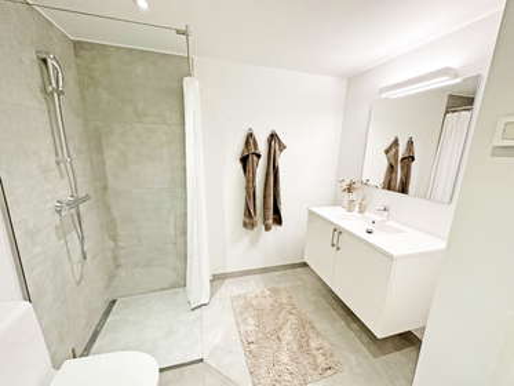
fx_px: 208
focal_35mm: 14
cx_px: 257
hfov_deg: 102.0
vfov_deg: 85.7
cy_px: 193
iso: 200
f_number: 2.2
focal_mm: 2.22
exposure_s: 1/100
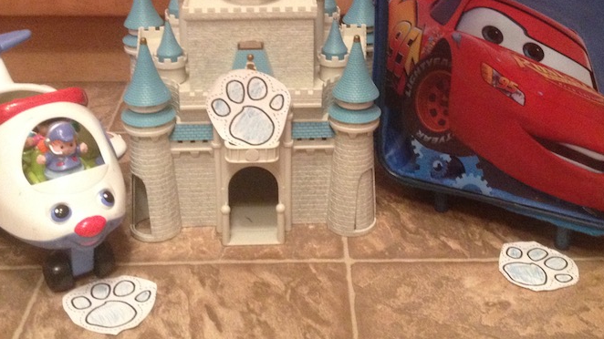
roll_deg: +0.2
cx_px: 318
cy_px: 62
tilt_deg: -22.7
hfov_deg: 35.4
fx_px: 945
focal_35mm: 59
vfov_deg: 20.1
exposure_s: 1/15
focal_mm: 4.28
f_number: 2.4
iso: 400
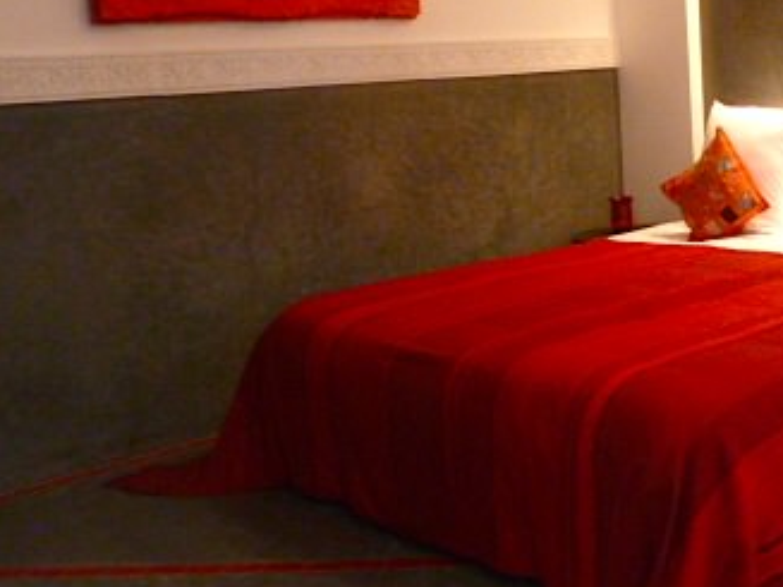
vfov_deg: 29.1
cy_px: 132
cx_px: 761
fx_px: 1108
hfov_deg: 35.6
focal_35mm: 49
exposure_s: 1/10
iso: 400
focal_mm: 4.1
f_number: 3.3
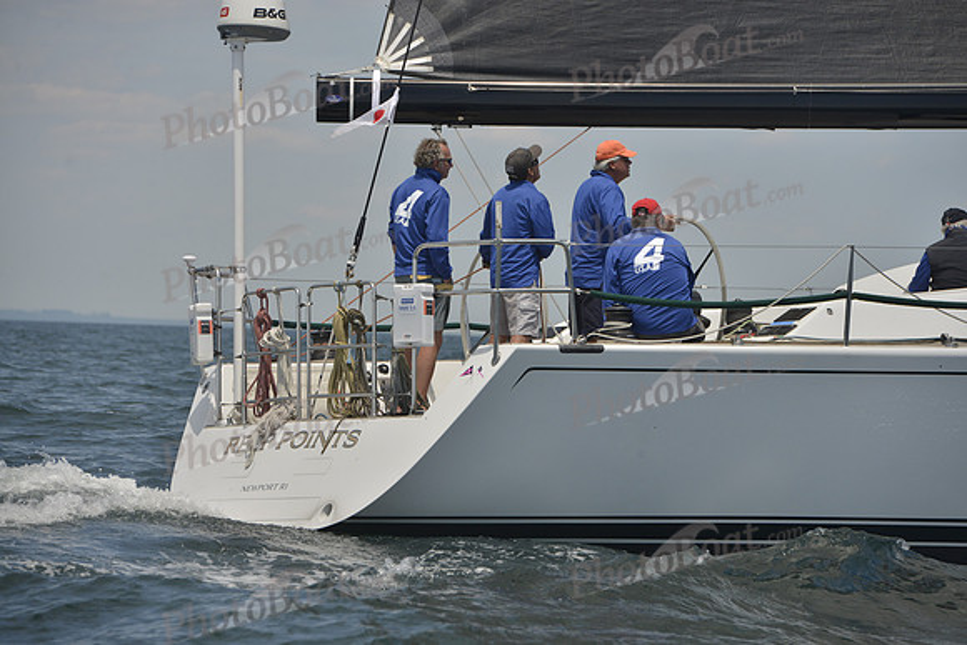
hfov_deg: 10.3
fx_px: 5373
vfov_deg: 6.9
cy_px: 322
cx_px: 484
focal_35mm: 200
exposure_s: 1/800
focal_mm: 200
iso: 400
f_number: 9
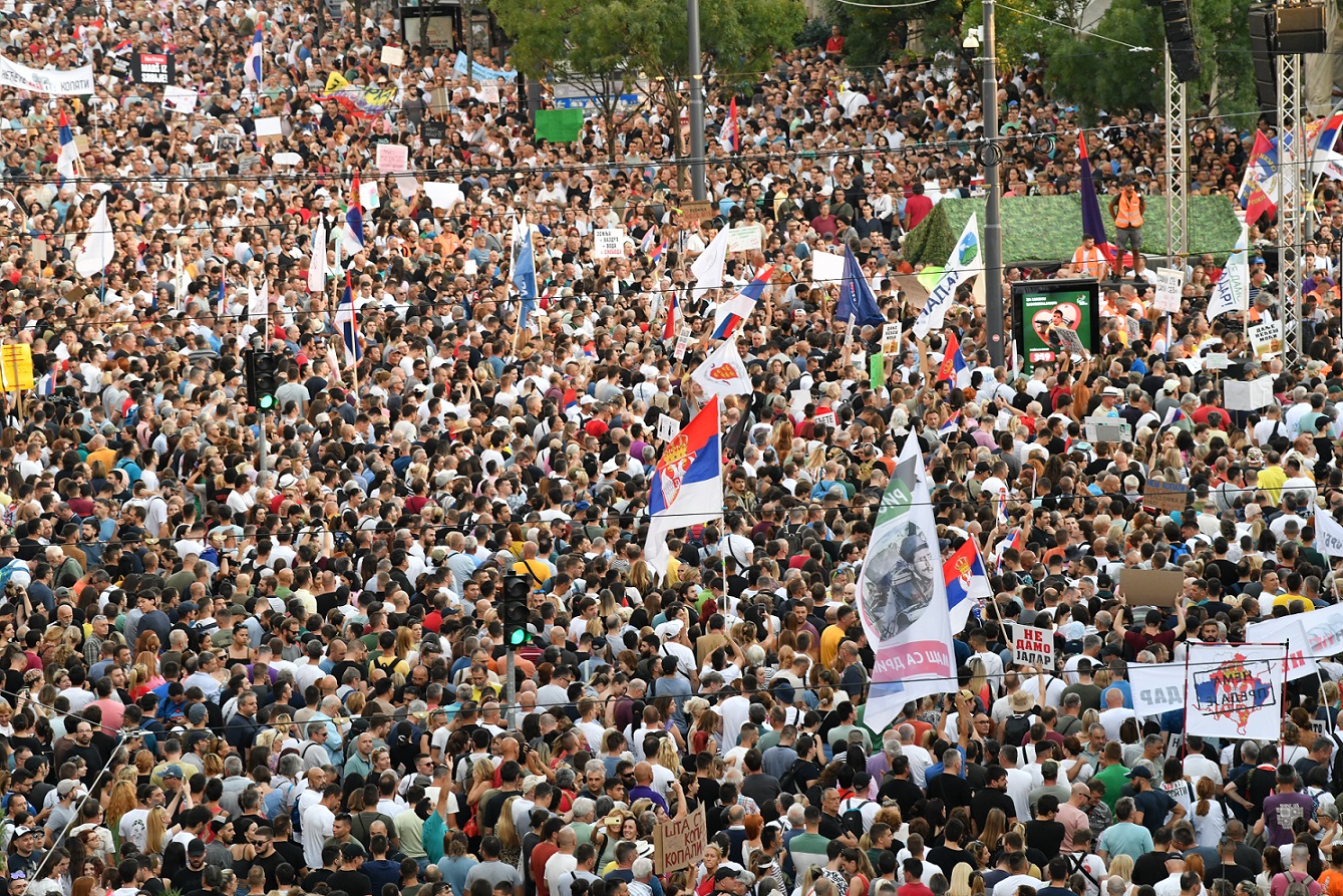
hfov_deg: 10.3
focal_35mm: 200
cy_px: 448
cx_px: 672
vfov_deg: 6.9
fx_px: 7461
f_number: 7.1
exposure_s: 1/320
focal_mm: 200
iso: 1600
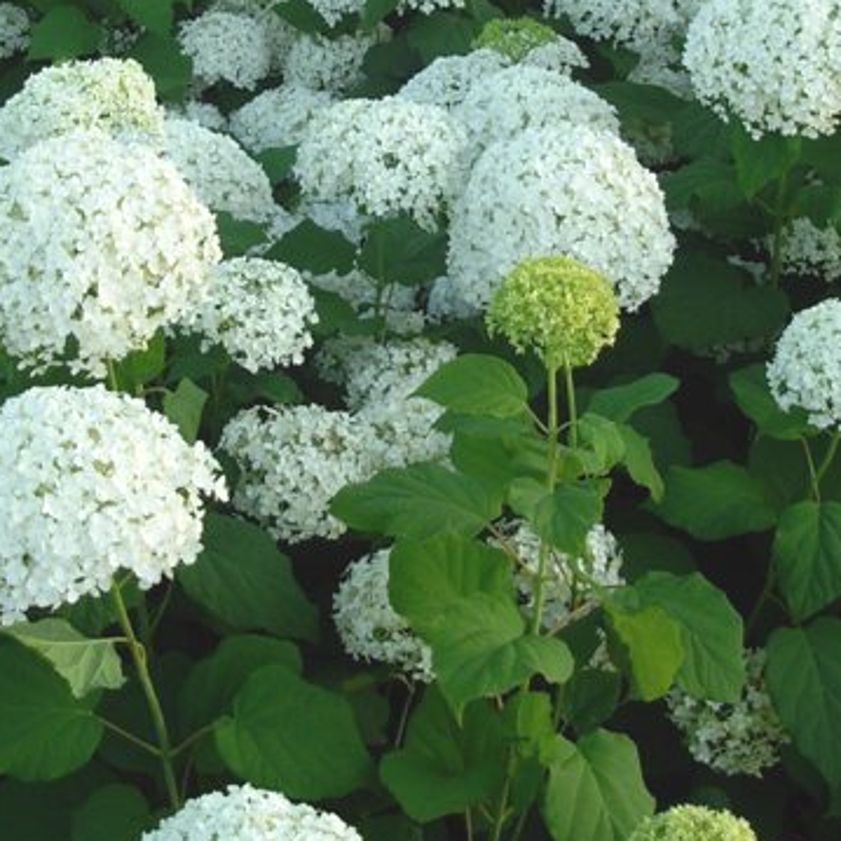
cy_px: 238
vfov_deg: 18.0
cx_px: 368
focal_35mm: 96
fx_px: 2639
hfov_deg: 18.1
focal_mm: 8.5
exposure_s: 1/128
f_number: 3.2
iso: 79
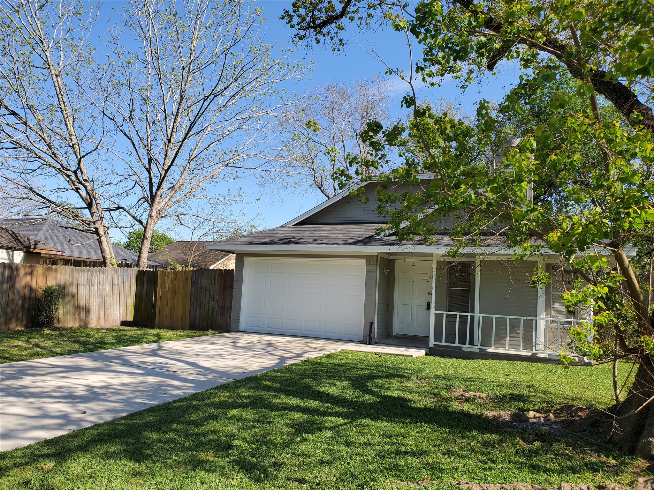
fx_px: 491
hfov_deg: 67.3
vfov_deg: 53.1
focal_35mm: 26
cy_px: 245
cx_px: 327
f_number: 2.4
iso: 50
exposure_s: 1/1108
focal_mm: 4.3
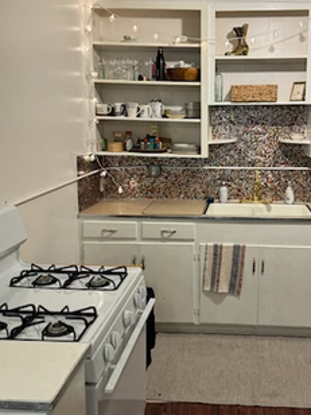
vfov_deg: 47.8
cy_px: 190
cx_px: 219
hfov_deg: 36.3
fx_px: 467
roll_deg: -0.1
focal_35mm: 39
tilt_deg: -9.2
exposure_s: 1/60
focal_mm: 6.76
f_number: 1.78
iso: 200
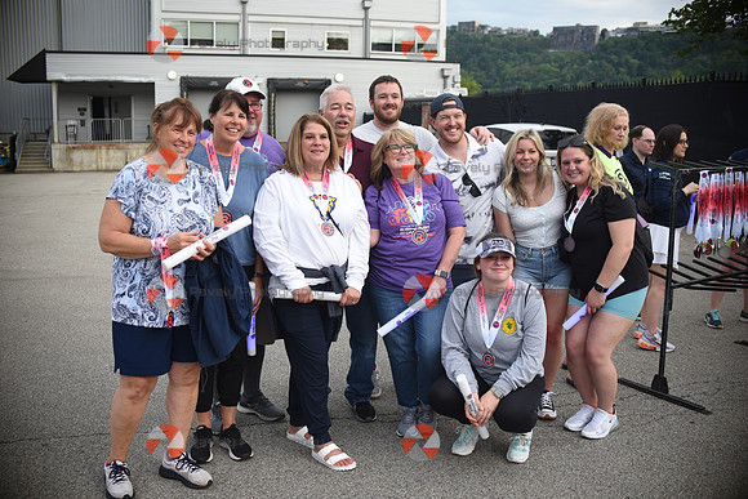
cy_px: 250
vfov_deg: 37.9
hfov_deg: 54.4
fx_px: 727
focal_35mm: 35
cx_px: 374
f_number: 5
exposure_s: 1/400
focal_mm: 35
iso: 640
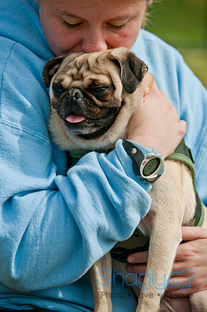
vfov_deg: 10.6
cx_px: 104
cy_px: 156
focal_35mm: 195
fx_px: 1686
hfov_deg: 7.0
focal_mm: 130
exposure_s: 1/1250
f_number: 5
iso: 200
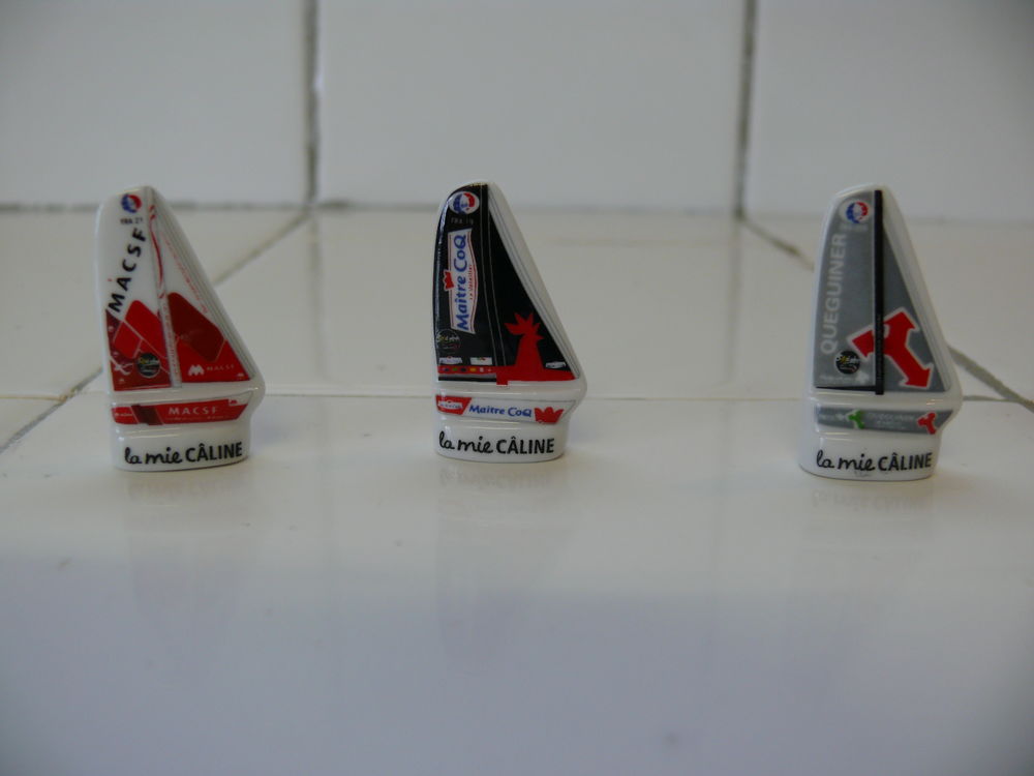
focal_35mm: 35
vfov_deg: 40.7
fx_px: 1045
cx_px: 517
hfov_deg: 52.6
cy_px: 388
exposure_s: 1/30
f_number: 2.8
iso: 100
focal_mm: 7.4
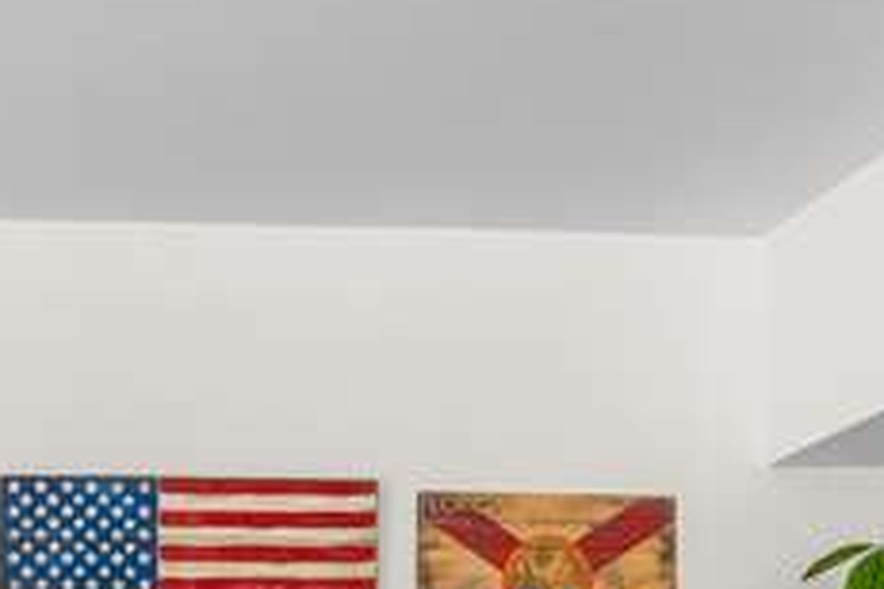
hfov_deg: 26.1
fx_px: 1743
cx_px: -113
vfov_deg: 16.0
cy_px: 1094
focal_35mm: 71
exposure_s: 1/2
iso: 160
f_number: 9
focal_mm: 16
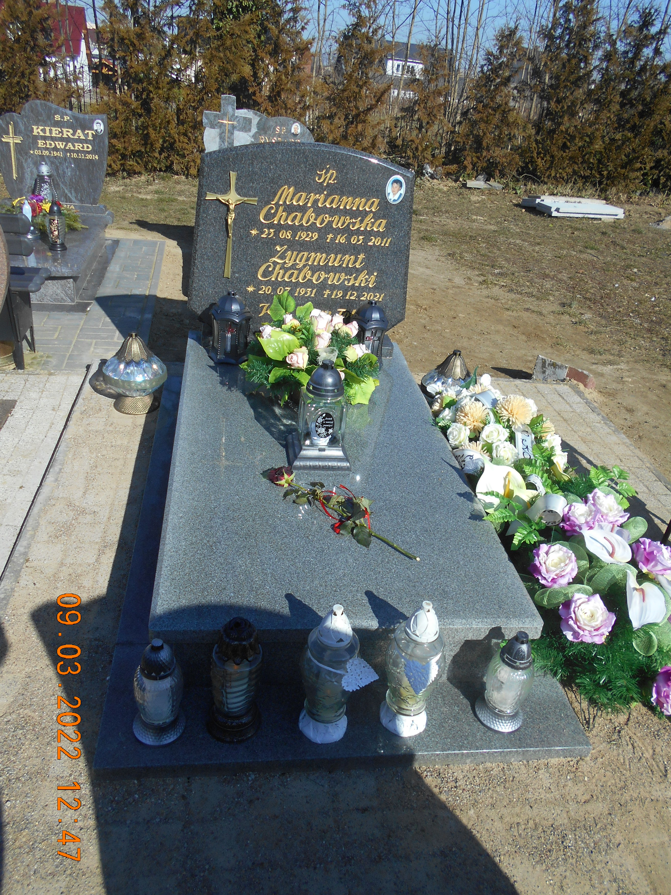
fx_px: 672
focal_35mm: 26
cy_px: 448
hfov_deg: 53.1
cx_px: 336
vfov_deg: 67.3
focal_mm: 4.6
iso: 80
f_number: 3.2
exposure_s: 1/1000
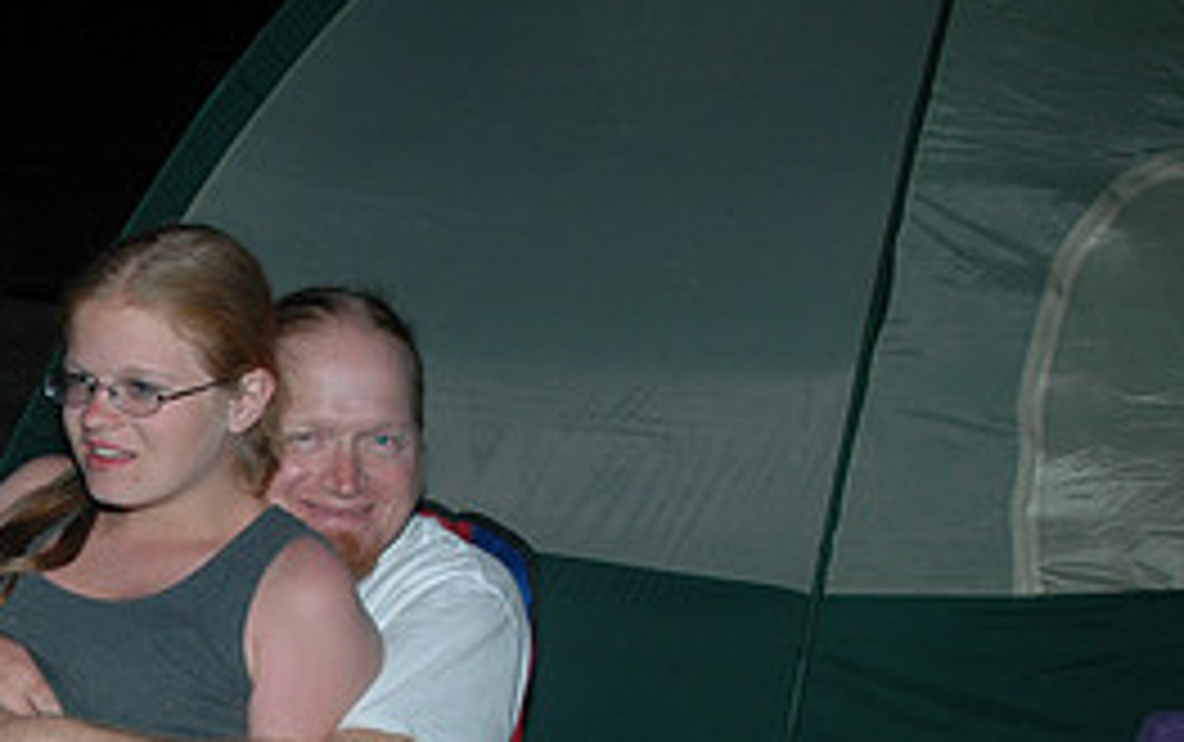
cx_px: -86
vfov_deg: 17.2
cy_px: 787
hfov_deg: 25.9
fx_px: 2390
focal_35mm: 74
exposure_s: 1/60
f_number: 4
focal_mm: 22
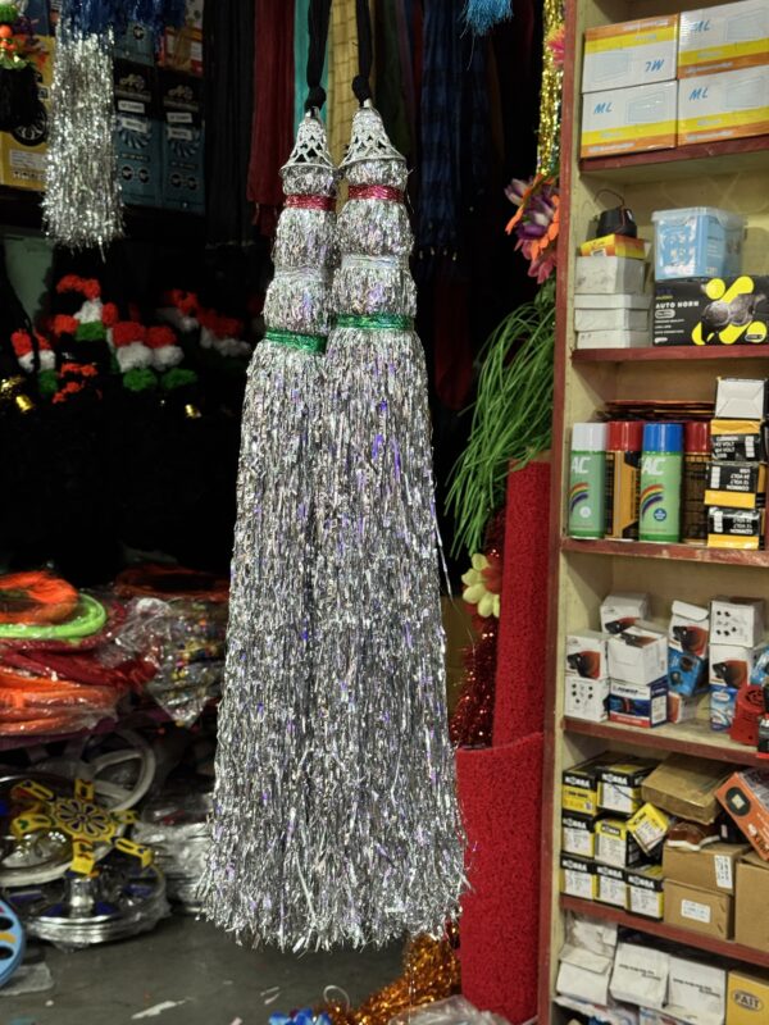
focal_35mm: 48
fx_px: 1422
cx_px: 384
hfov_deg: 30.3
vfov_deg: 39.7
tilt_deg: -2.6
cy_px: 512
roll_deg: -1.0
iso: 100
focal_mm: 6.76
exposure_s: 1/50
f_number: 1.78
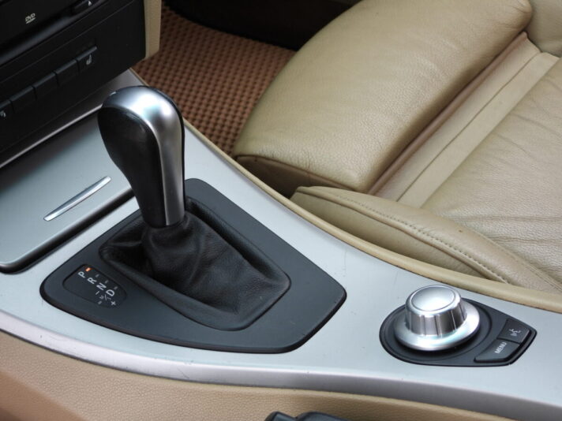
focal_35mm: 91
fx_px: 1477
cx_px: 281
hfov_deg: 21.5
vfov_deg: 16.2
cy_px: 210
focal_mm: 16.3
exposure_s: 1/160
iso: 100
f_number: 3.5
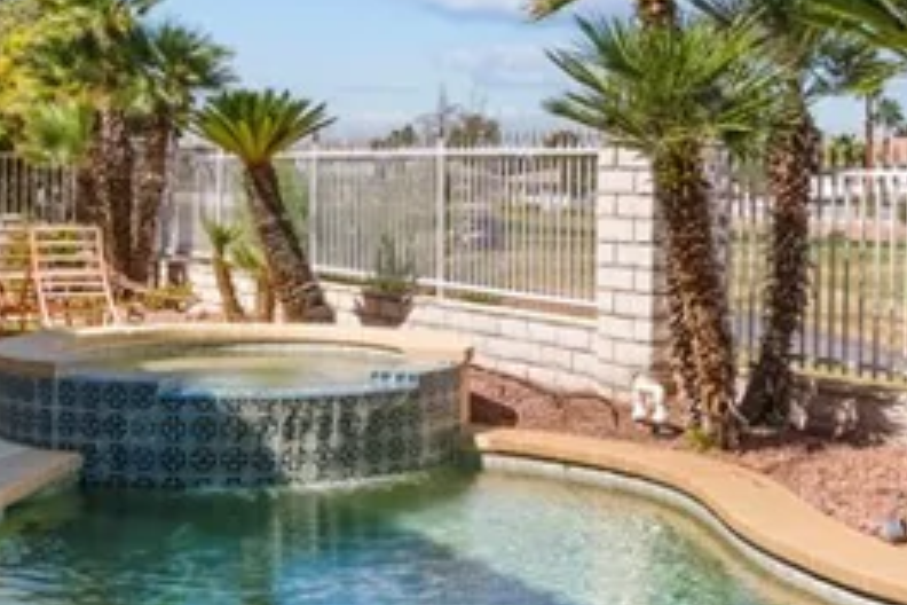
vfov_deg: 20.6
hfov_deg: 30.4
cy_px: 211
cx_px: 570
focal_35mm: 66
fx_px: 1663
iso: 400
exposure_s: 1/8000
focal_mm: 17
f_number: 8
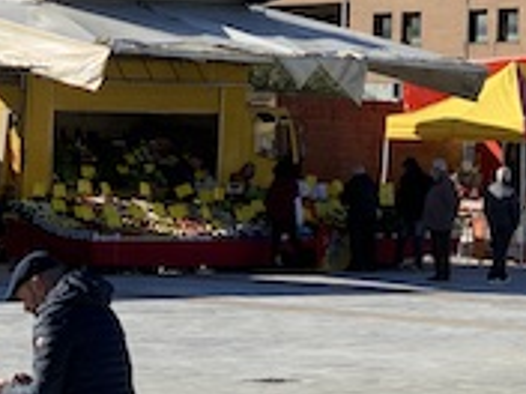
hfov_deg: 10.4
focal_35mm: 189
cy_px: 122
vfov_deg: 7.9
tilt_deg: +1.9
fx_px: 2872
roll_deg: -2.0
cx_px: 380
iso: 16
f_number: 2.4
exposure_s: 1/786
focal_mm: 6
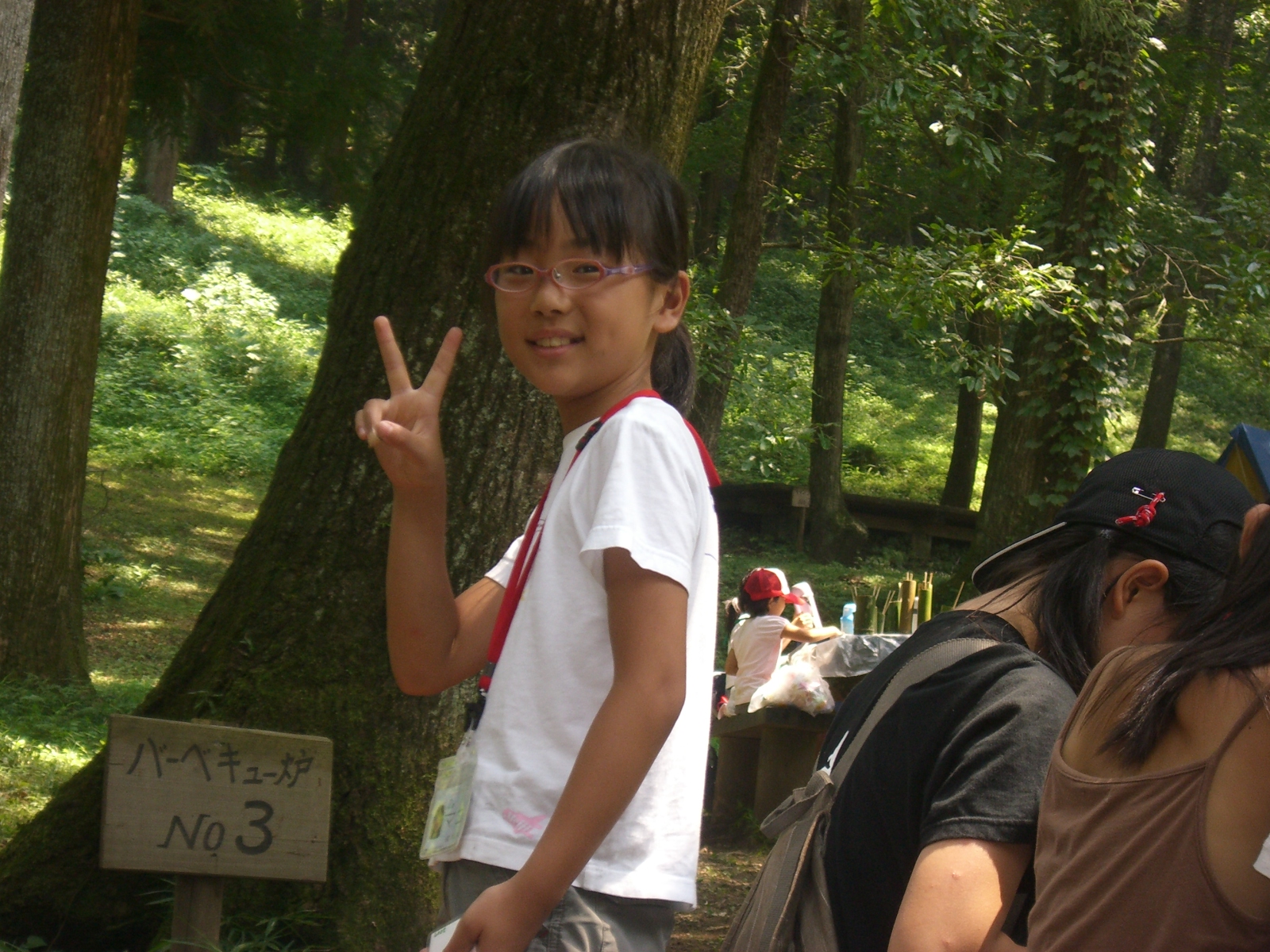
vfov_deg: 13.0
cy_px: 476
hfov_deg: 17.3
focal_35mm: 114
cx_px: 635
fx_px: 4182
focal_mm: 18.6
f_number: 5.2
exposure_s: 1/60
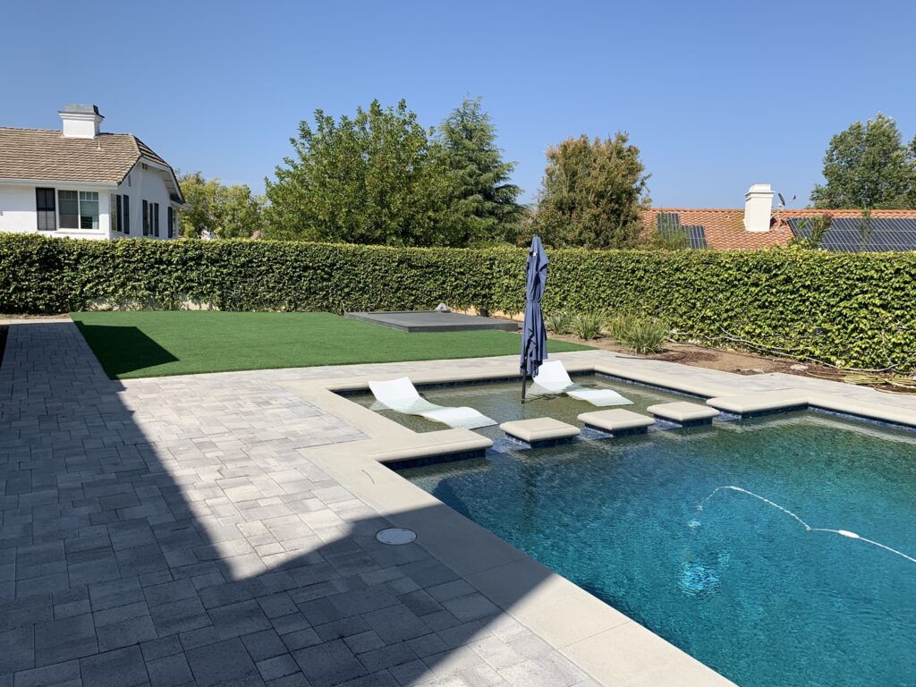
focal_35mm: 26
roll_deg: -1.3
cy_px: 344
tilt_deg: -6.4
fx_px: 688
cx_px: 458
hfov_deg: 67.3
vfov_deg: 53.1
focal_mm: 4.25
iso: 25
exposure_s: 1/2481
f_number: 1.8
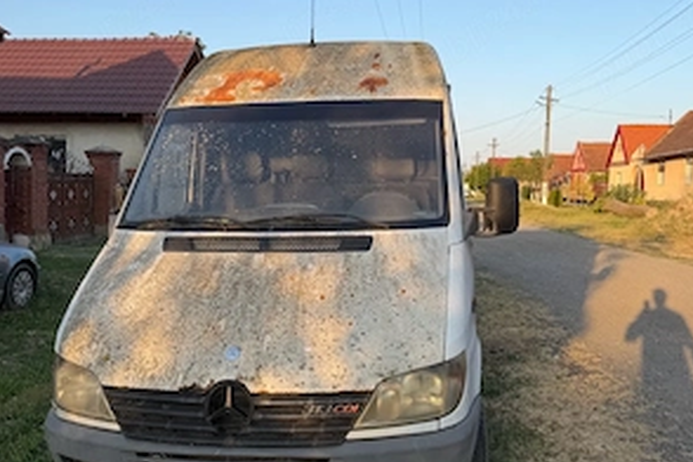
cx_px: 349
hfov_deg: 55.8
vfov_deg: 38.9
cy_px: 243
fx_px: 654
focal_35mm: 34
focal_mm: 6.76
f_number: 1.78
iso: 80
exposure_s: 1/1522
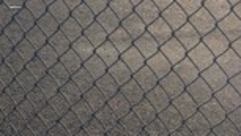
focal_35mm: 74
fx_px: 473
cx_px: 244
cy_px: -89
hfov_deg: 26.9
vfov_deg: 14.7
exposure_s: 1/5814
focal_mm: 4.2
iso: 32
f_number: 1.6
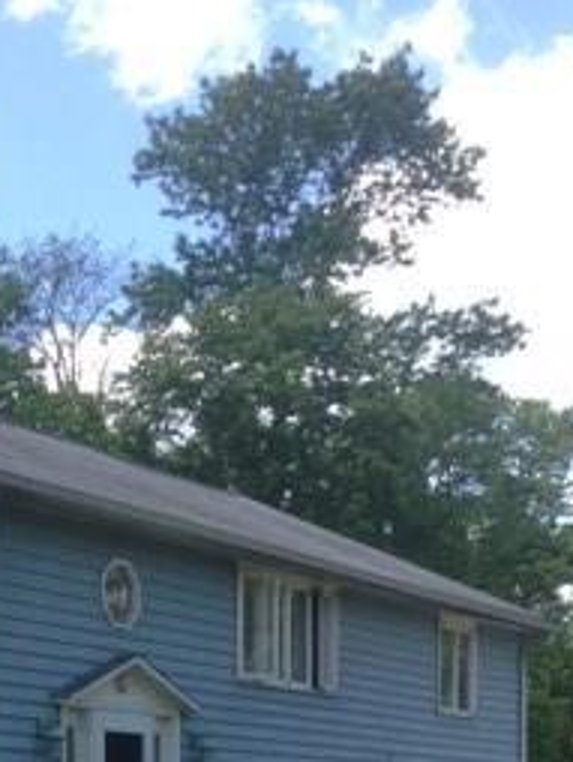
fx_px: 1829
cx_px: -36
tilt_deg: -6.3
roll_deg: +0.2
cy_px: 957
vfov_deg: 21.5
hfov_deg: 17.3
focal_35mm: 83
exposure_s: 1/686
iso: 50
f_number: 2.4
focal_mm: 4.12
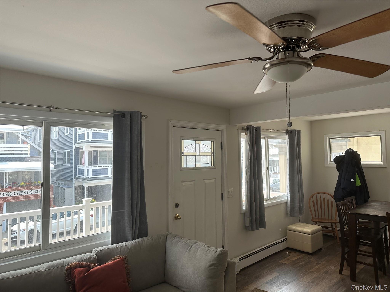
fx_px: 270
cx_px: 195
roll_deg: +0.2
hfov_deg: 71.6
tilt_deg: +3.7
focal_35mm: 24
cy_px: 146
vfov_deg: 56.8
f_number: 1.78
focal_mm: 6.86
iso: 80
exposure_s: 1/357
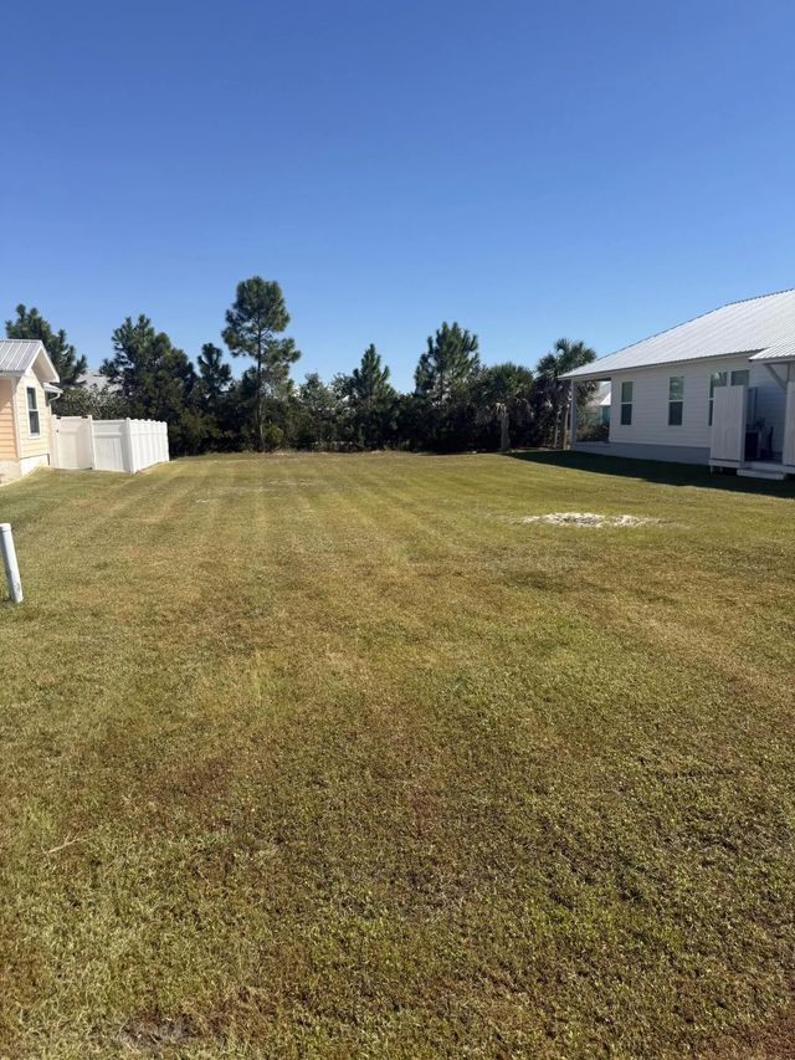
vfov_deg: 71.6
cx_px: 398
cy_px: 530
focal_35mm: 24
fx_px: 735
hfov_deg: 56.8
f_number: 1.78
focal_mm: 6.76
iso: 80
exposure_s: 1/4975
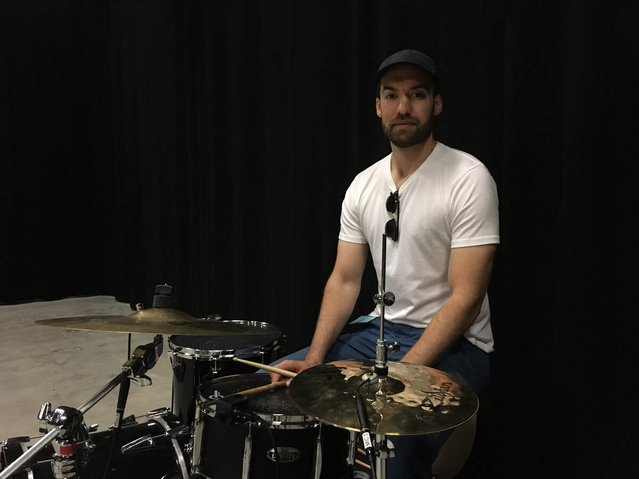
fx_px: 535
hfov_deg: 61.7
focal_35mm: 29
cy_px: 240
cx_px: 320
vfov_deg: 48.2
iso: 200
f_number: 2.2
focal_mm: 4.15
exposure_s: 1/15
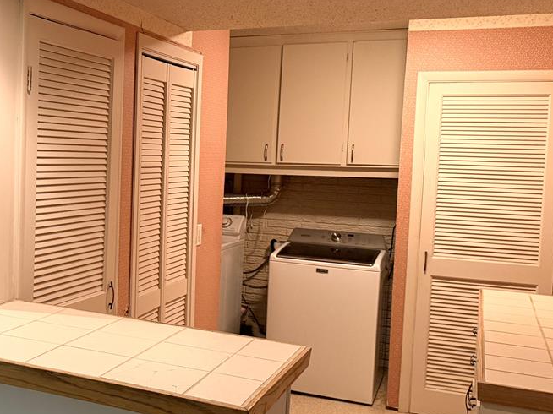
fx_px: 751
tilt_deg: -3.8
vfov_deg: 30.9
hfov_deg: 38.3
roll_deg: -1.4
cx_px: 78
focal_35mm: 47
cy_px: 195
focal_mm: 6.76
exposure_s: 1/60
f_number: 1.78
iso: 500
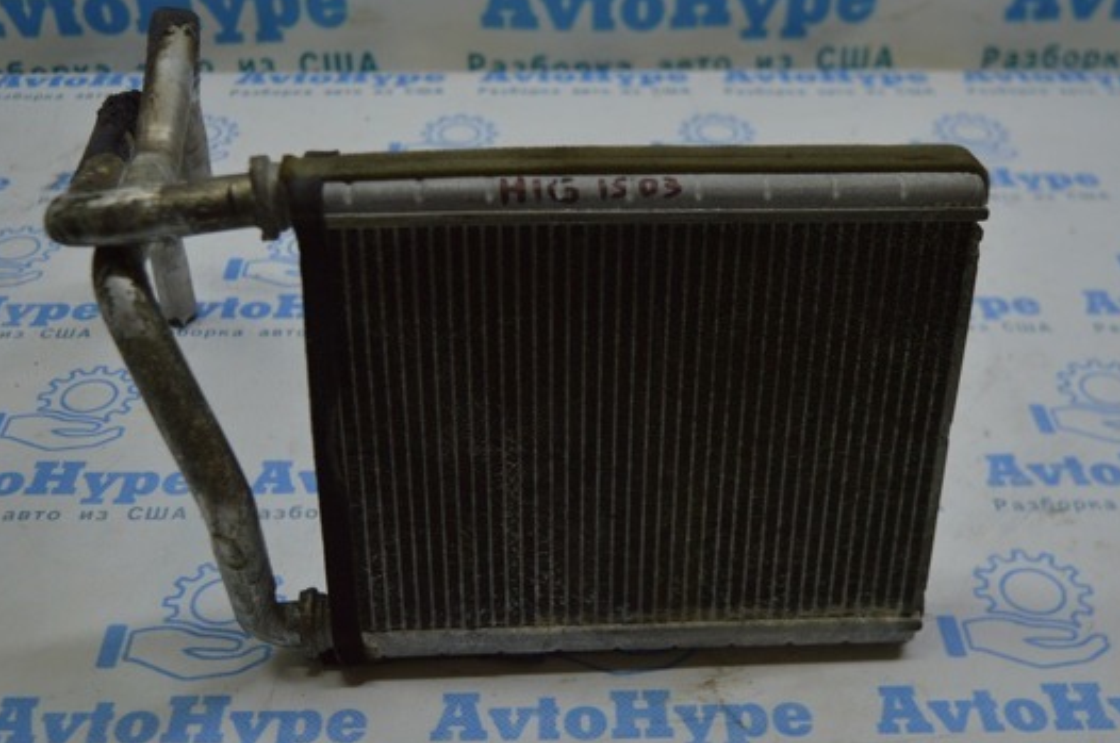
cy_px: 380
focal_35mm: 46
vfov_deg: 29.4
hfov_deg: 43.1
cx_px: 562
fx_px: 1417
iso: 400
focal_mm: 25
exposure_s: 1/200
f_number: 4
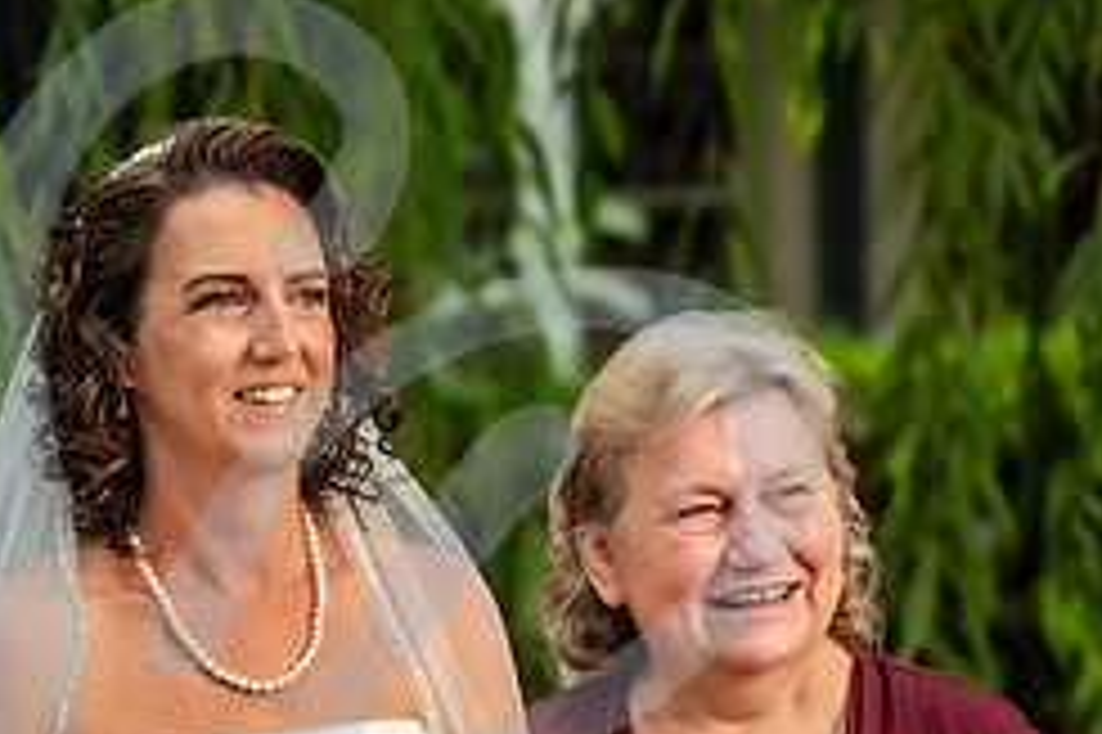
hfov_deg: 10.0
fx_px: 6240
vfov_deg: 6.7
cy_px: 826
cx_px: 112
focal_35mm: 204
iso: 400
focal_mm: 86
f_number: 2.8
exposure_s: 1/1250
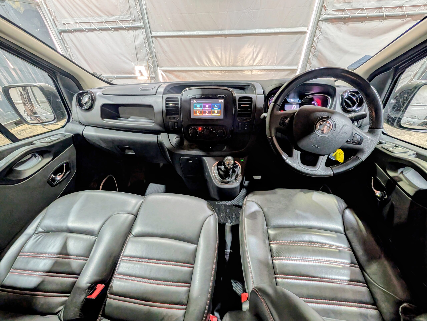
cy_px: 160
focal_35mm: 12
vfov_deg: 94.6
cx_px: 214
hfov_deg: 110.5
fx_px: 148
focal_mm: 2.02
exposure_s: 1/25
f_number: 1.7
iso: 245
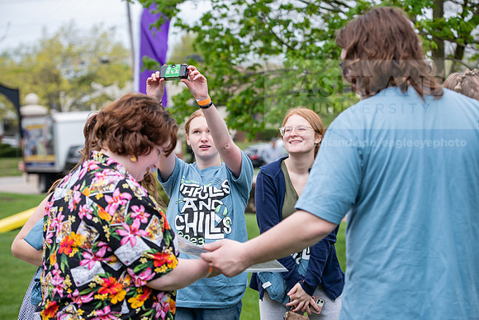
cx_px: 240
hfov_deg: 21.5
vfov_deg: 14.4
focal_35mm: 95
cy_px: 160
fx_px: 1264
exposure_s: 1/400
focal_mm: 95
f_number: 4.5
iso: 160
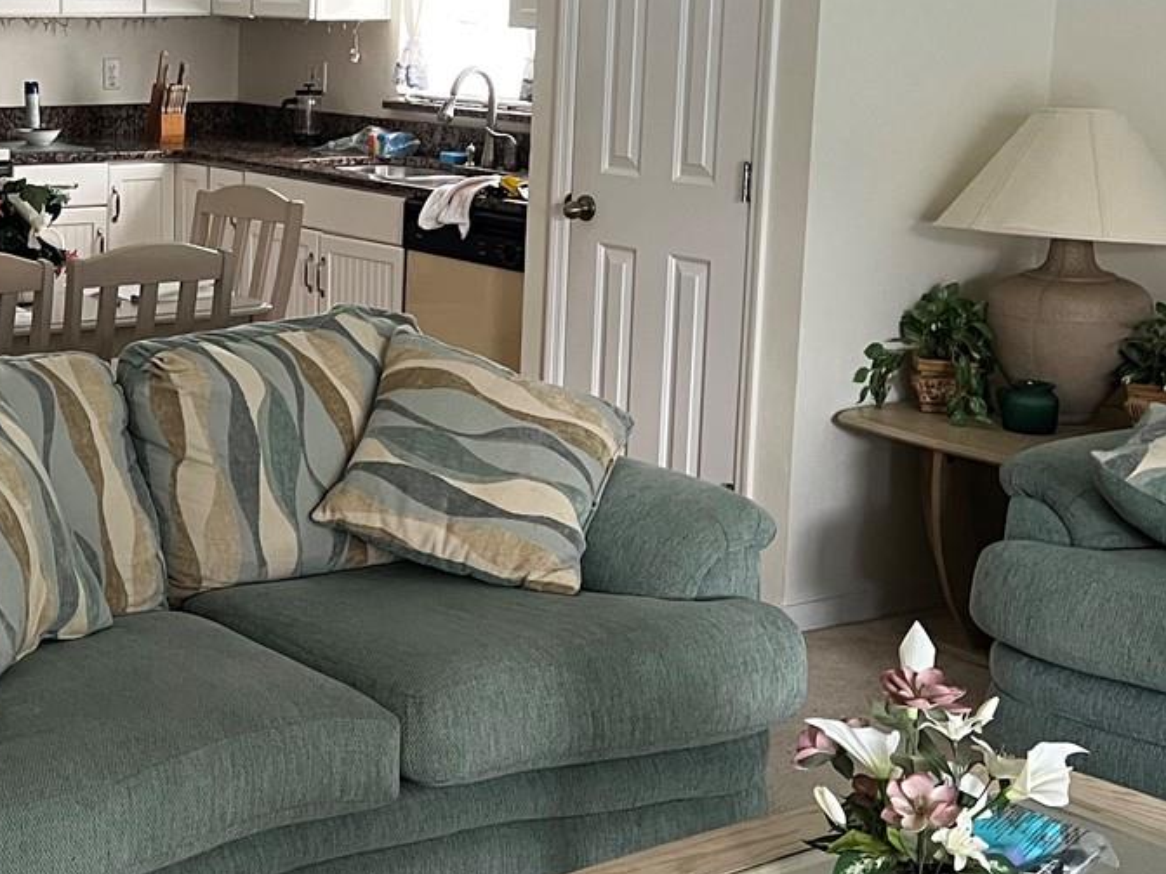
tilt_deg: -10.1
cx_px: 141
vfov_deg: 23.6
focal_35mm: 62
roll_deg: -0.3
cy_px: 315
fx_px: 2088
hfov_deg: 30.0
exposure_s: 1/60
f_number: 1.5
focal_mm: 5.7
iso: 320
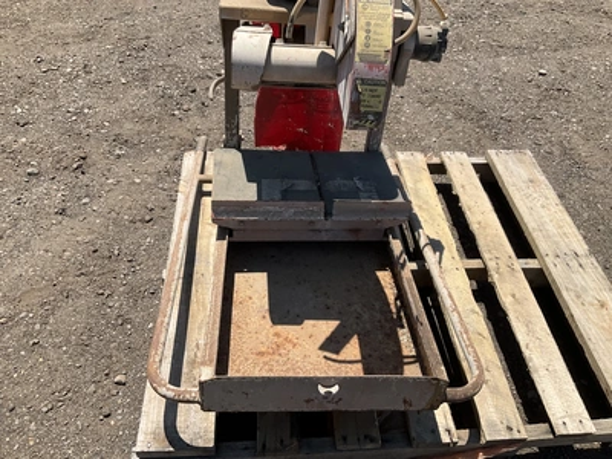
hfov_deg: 61.7
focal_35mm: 29
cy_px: 230
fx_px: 513
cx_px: 306
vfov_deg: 48.2
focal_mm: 3
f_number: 1.8
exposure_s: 1/1984
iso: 25
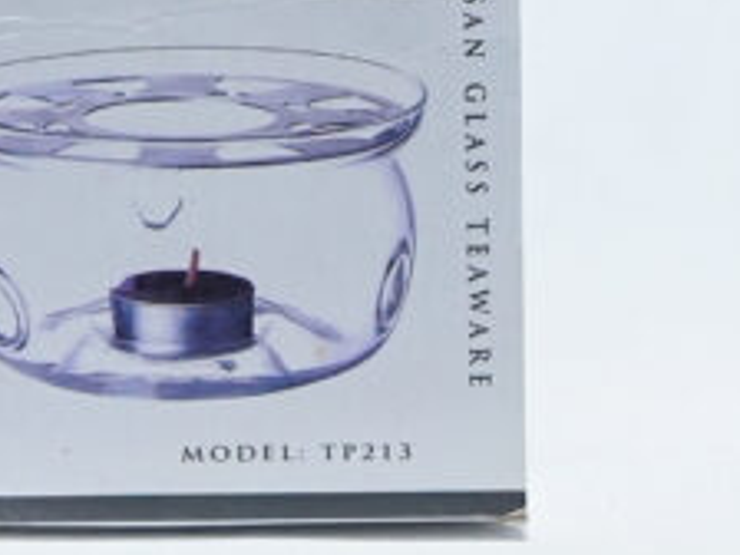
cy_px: 127
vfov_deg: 9.5
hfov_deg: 12.6
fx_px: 3335
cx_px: 172
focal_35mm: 156
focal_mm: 35
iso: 2500
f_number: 9
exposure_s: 1/160
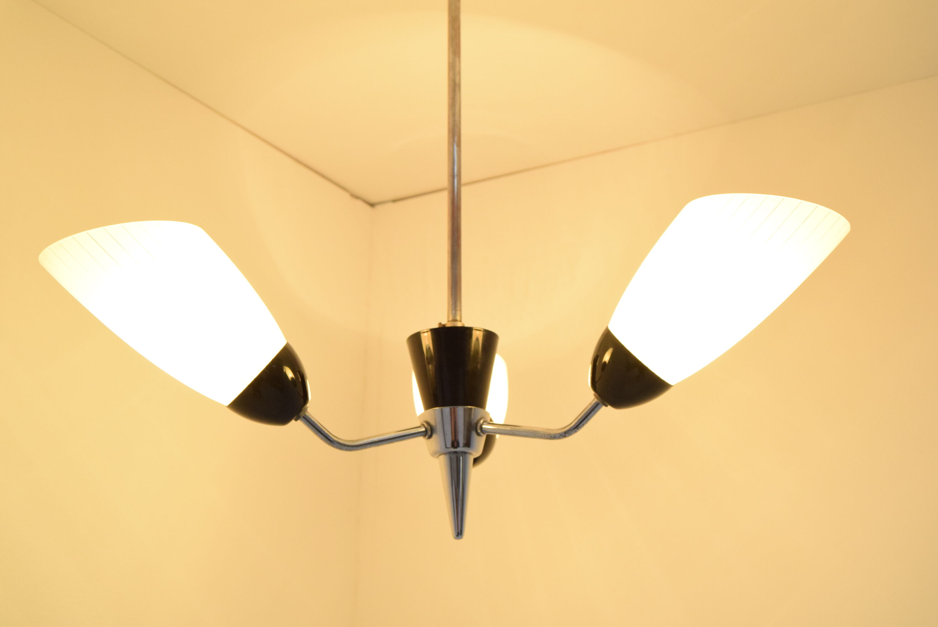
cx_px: 469
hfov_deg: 49.5
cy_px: 314
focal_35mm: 39
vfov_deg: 34.3
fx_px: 1017
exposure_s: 1/160
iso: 1600
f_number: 6.3
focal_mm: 26
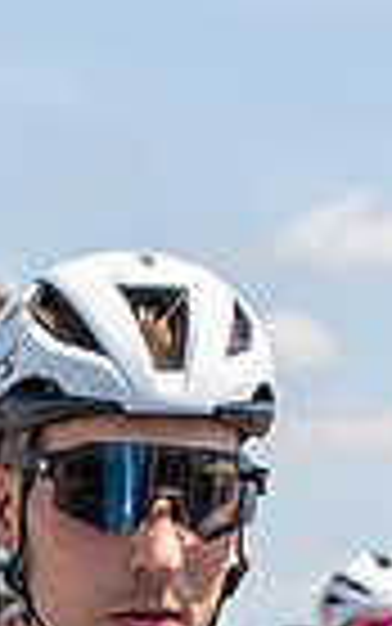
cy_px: 757
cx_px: 122
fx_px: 4098
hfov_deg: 5.5
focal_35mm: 240
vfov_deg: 8.6
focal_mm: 73
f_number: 5.6
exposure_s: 1/500
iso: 100
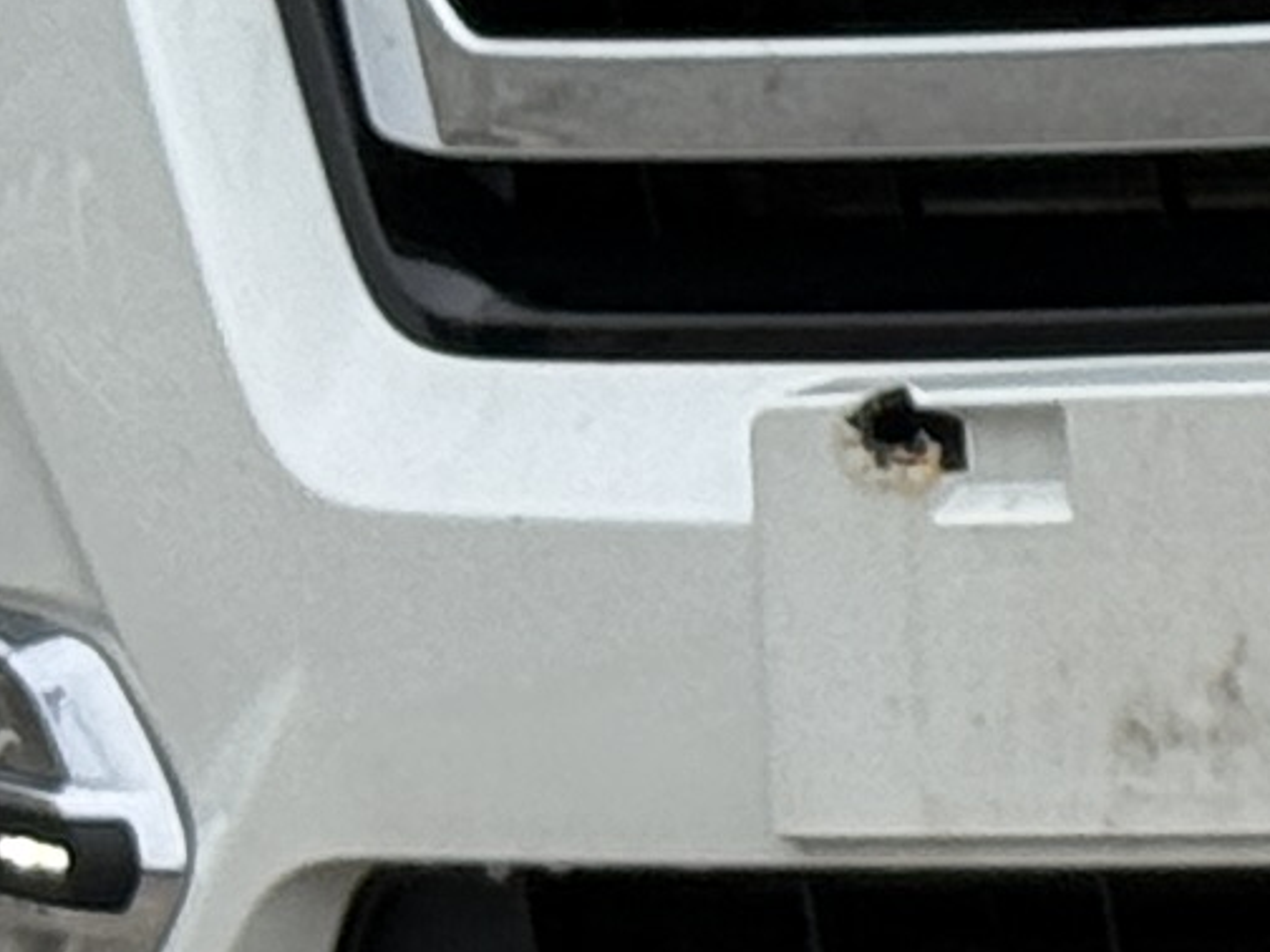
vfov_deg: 3.8
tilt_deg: +2.8
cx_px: 3465
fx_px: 14088
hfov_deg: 5.0
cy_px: -919
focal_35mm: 384
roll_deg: +0.7
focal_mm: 6.76
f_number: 1.78
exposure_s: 1/5208
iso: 64
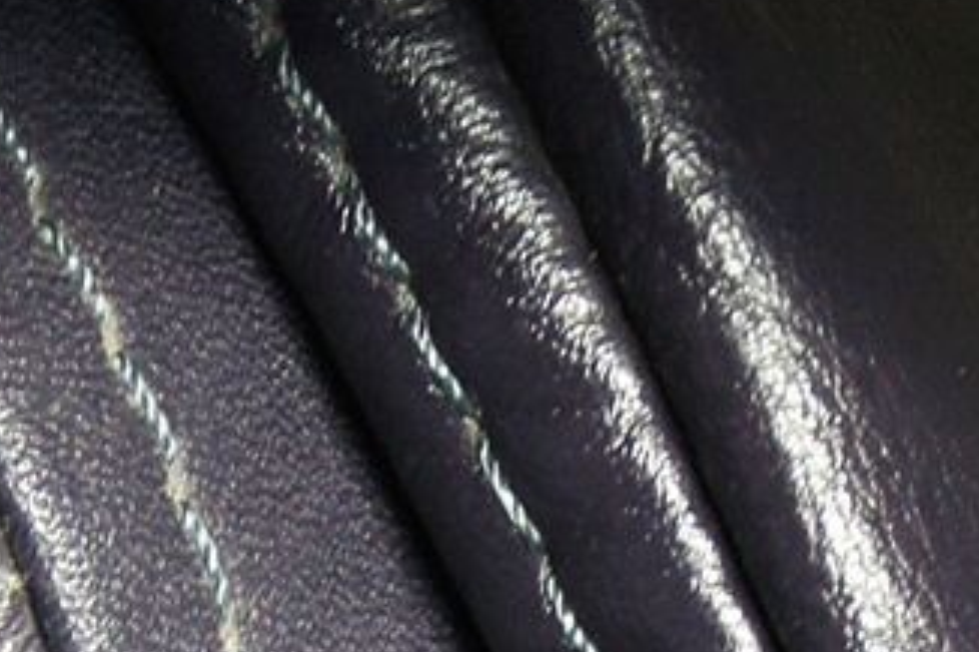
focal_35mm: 414
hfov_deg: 5.0
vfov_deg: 3.3
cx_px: 896
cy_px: 1854
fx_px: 11254
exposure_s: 1/40
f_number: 5.6
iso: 400
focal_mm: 45
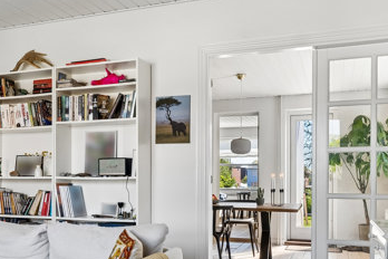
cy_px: 178
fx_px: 502
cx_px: 130
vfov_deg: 28.7
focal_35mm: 47
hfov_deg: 41.7
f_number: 8
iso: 200
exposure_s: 1/15
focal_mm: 13.5
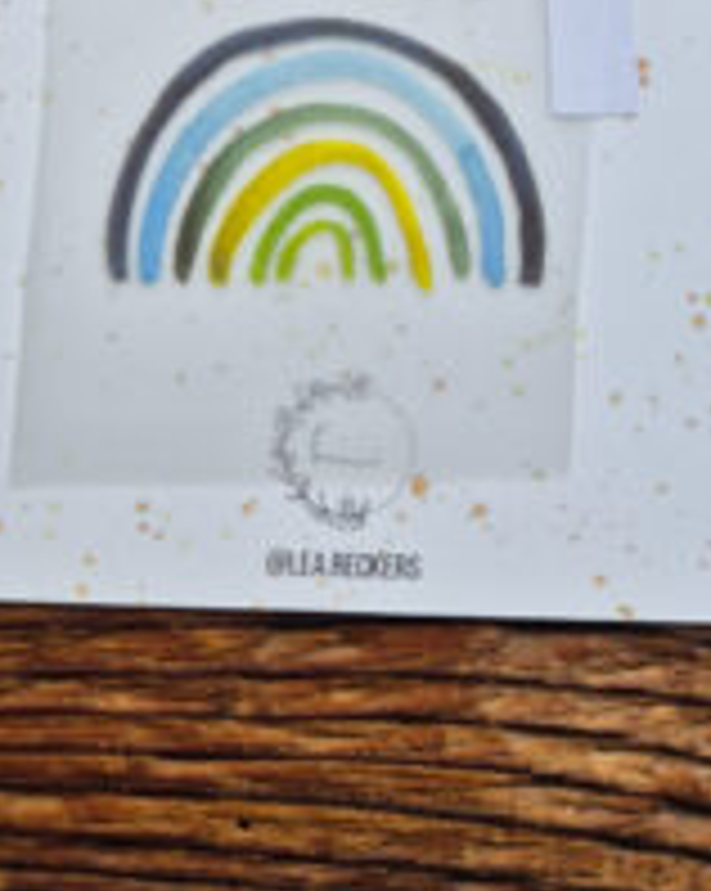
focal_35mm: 53
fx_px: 1396
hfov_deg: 28.6
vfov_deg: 31.3
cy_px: -101
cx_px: 382
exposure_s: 1/180
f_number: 1.8
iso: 100
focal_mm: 5.4
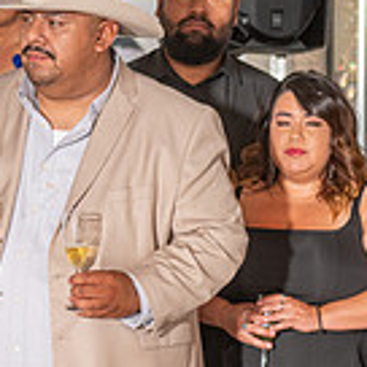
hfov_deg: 6.8
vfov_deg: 6.9
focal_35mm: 253
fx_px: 3035
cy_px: 269
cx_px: -229
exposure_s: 1/200
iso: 500
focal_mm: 70
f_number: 3.5
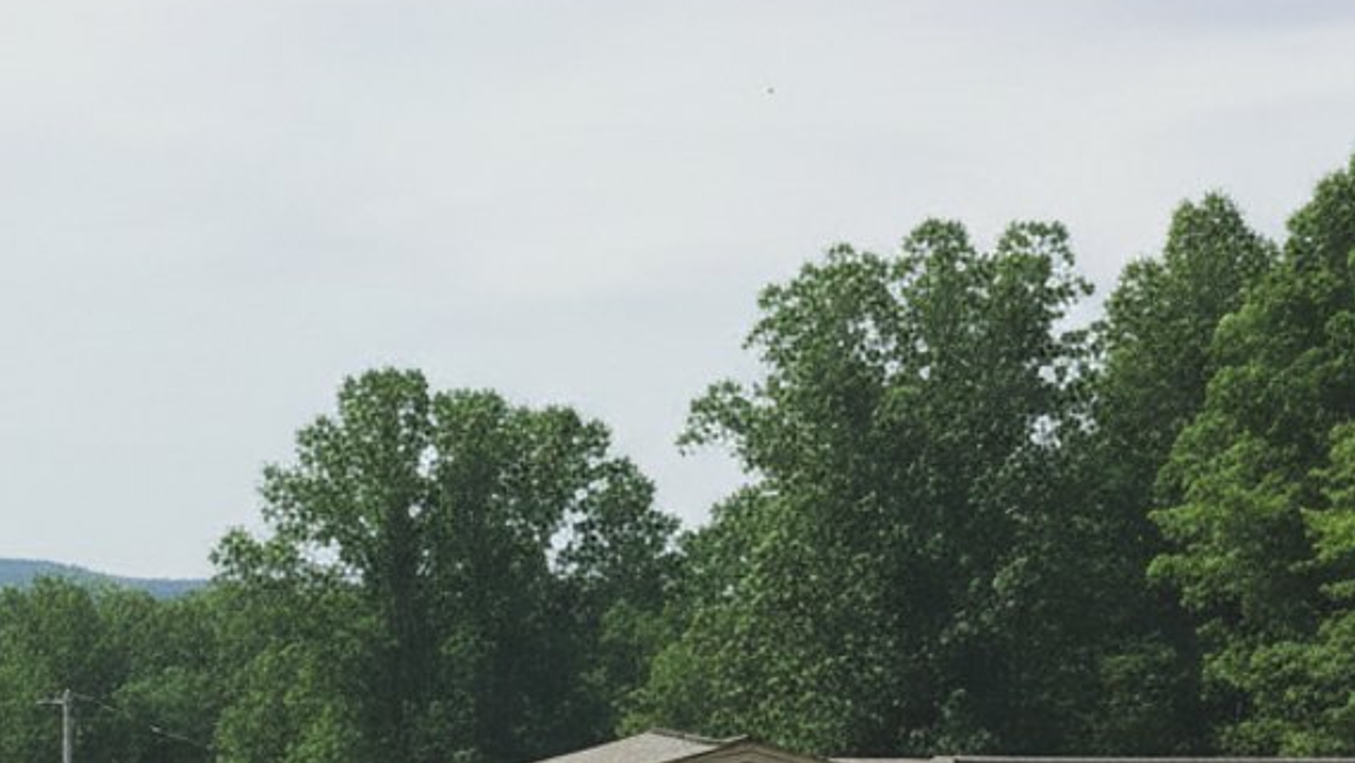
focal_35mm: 55
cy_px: 696
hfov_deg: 37.7
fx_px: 1977
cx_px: 530
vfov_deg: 21.3
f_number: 1.78
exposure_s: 1/1922
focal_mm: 6.8
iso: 792
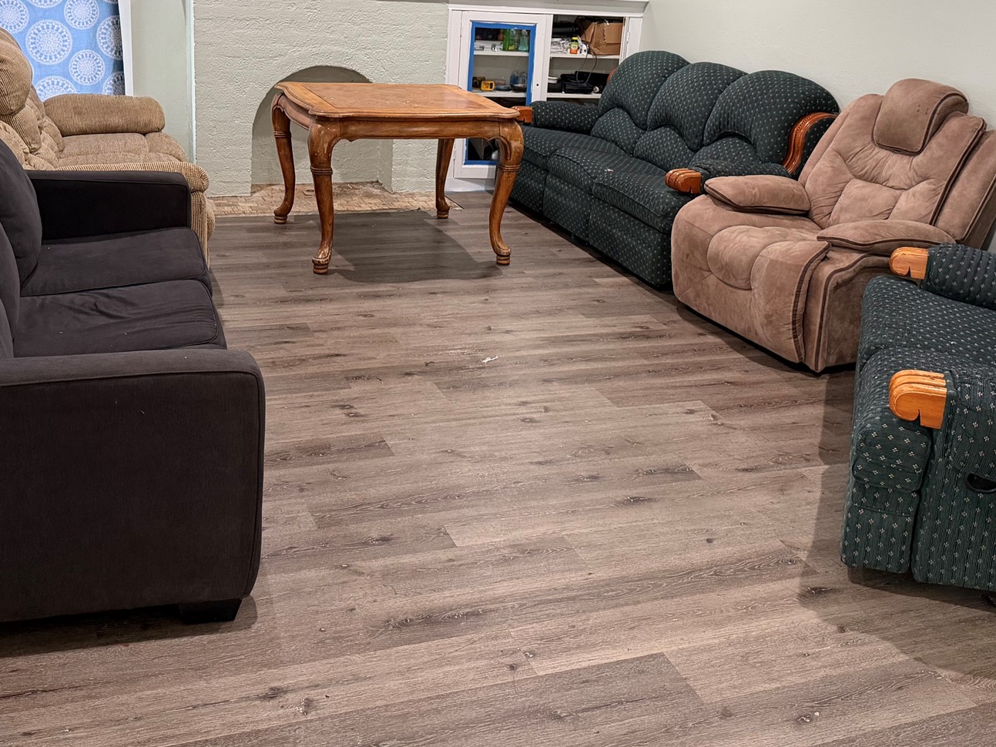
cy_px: 219
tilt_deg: -14.0
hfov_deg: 48.9
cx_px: 462
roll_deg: -2.7
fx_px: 1093
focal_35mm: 38
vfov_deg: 37.1
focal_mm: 6.76
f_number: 1.78
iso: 400
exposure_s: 1/60
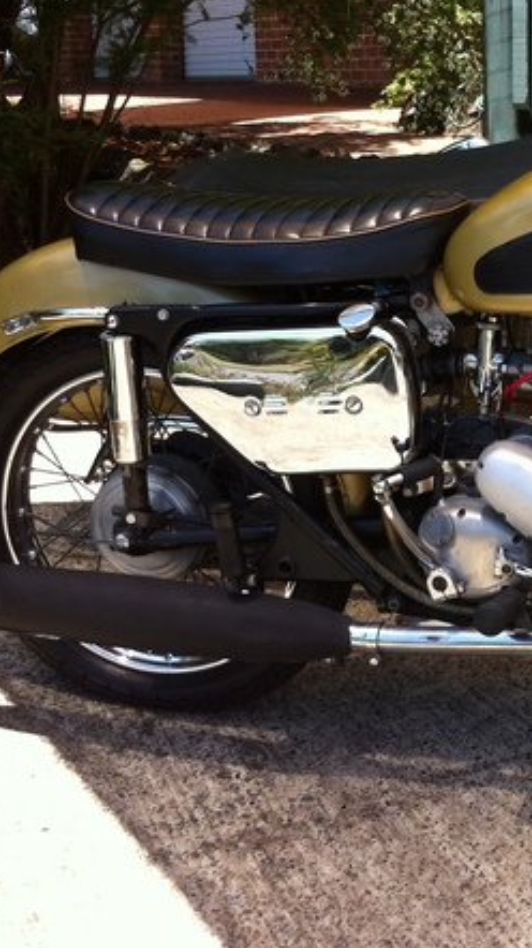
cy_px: 377
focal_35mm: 69
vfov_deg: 30.5
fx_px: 1734
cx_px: 605
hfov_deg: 16.8
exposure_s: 1/402
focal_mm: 3.85
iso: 80
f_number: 2.8
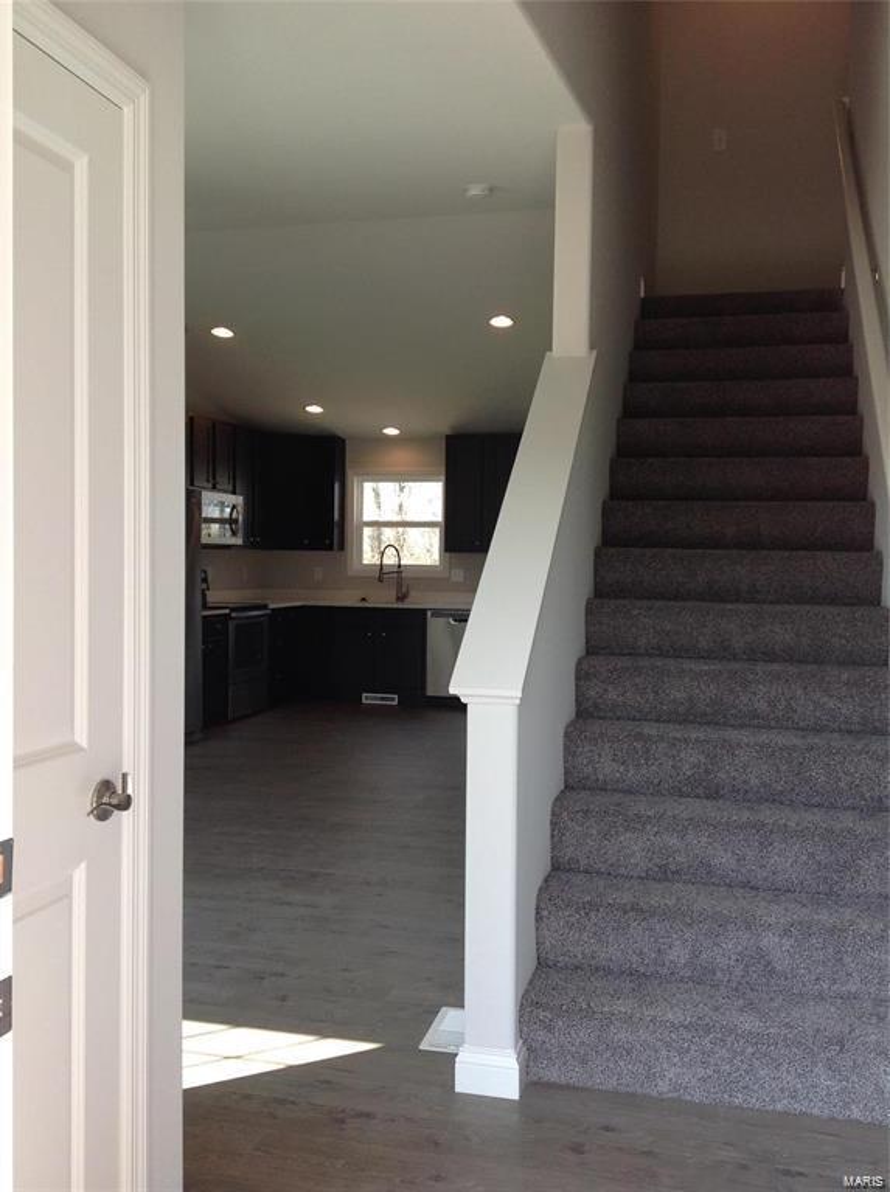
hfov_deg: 40.6
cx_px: 445
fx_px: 1204
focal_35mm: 35
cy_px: 596
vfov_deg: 52.7
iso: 64
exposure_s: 1/120
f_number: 2.4
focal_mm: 4.28
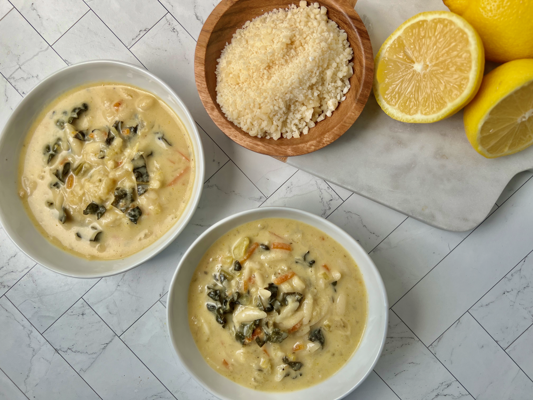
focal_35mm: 26
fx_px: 400
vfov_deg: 53.1
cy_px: 200
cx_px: 266
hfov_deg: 67.3
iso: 50
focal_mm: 5.7
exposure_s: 1/523
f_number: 1.5
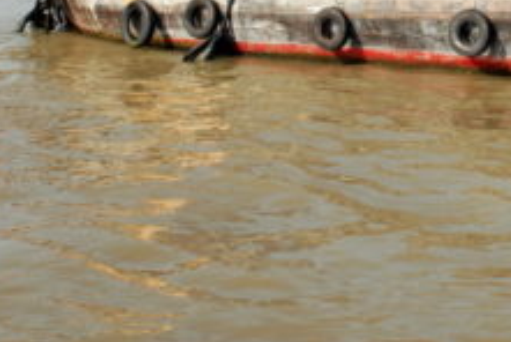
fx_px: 1350
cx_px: 442
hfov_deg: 21.1
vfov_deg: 14.1
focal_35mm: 95
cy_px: -38
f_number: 10
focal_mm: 28
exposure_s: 1/400
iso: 500
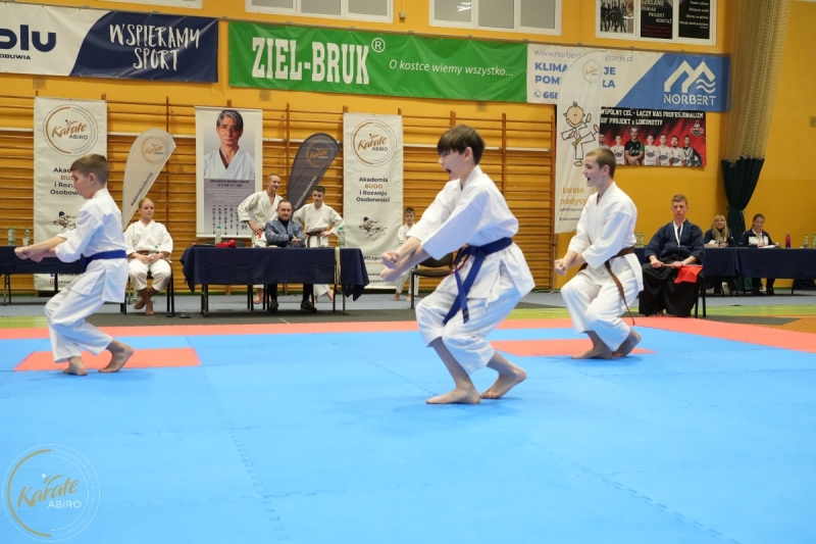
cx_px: 408
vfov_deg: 35.0
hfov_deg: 50.7
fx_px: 861
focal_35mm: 38
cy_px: 272
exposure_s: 1/250
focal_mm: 38
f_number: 4.5
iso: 5000
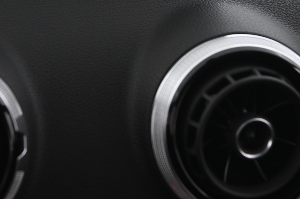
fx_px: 883
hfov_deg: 19.1
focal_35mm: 106
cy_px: 0
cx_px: 67
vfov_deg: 12.7
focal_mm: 48
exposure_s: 1/20
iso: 2000
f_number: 4
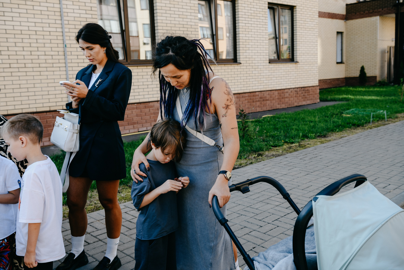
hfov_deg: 53.3
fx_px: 403
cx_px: 191
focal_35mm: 36
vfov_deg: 37.1
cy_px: 128
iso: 160
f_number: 5
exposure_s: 1/400
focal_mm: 34
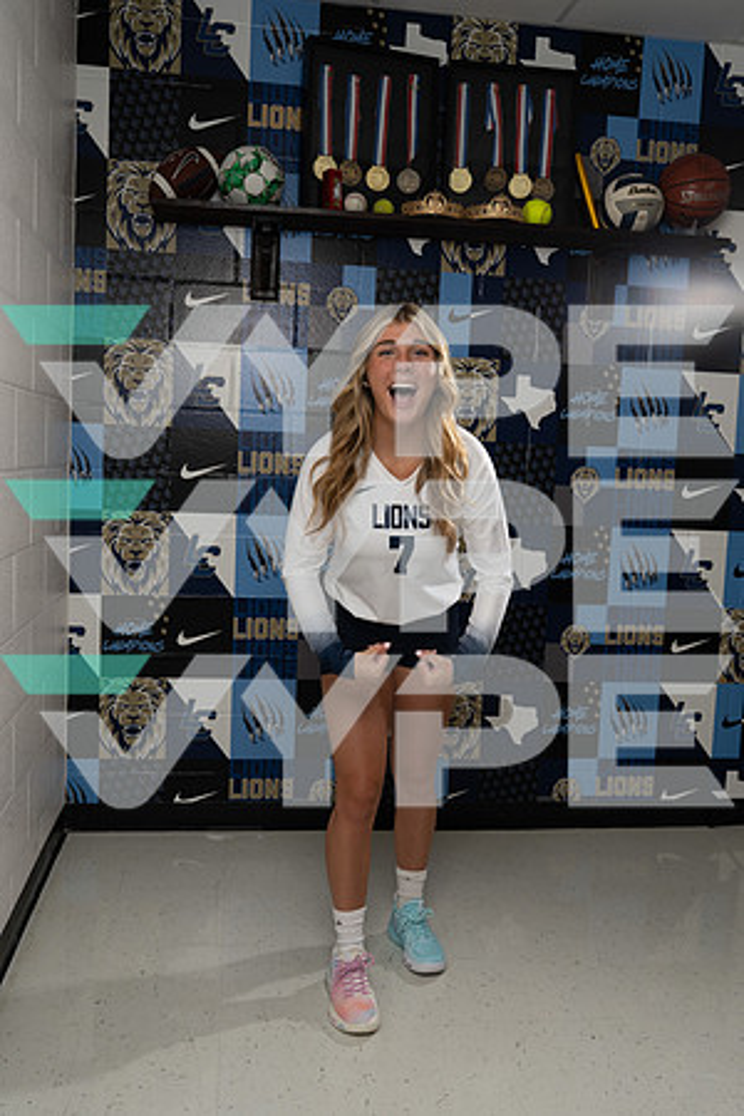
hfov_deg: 40.0
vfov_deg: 57.2
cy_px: 558
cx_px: 372
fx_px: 1023
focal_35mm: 33
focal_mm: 33
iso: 400
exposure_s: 1/250
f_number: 8
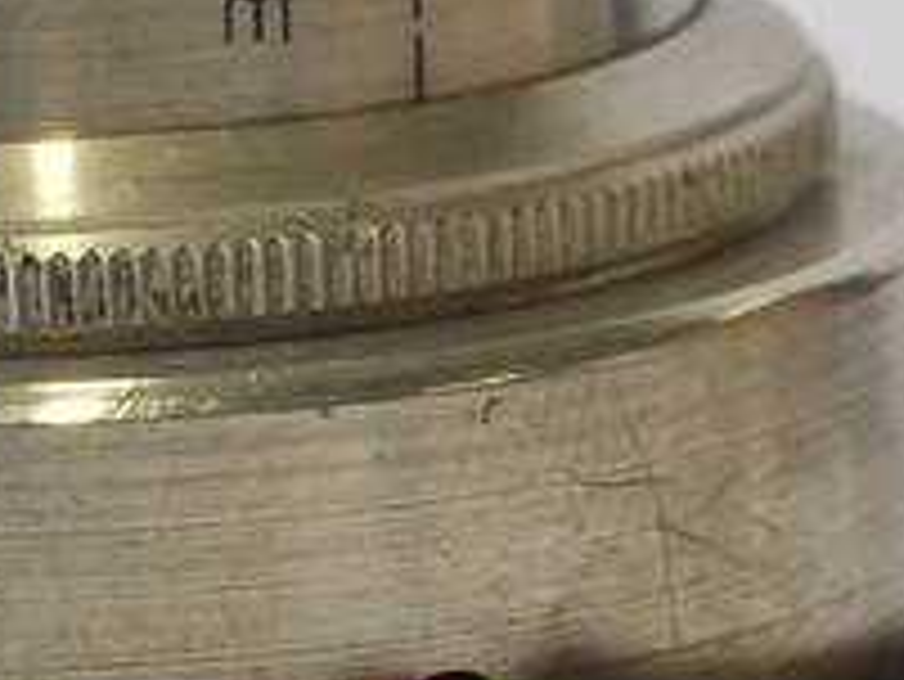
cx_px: 400
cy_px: 540
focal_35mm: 358
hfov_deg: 5.5
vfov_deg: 4.2
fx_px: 9355
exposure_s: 1/50
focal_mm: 30
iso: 400
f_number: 7.1
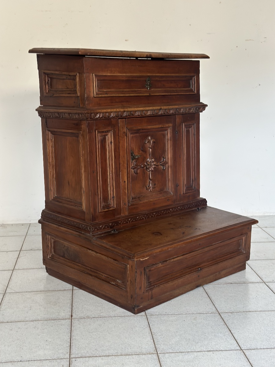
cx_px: 138
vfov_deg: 39.7
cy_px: 184
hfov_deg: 30.3
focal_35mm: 48
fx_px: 508
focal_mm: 6.86
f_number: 1.78
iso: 200
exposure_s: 1/60
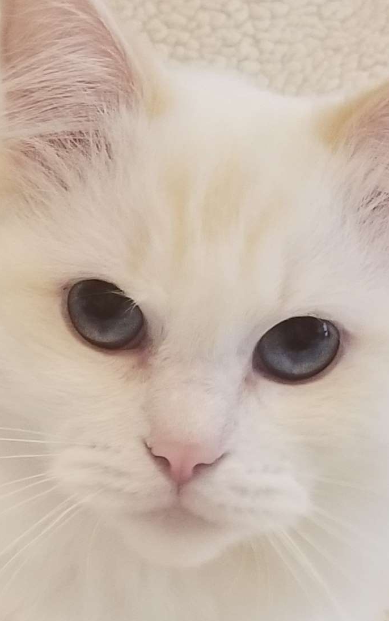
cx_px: 188
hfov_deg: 43.2
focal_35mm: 29
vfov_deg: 64.6
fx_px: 492
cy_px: 326
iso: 200
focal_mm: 4.3
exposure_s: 1/27
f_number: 1.7
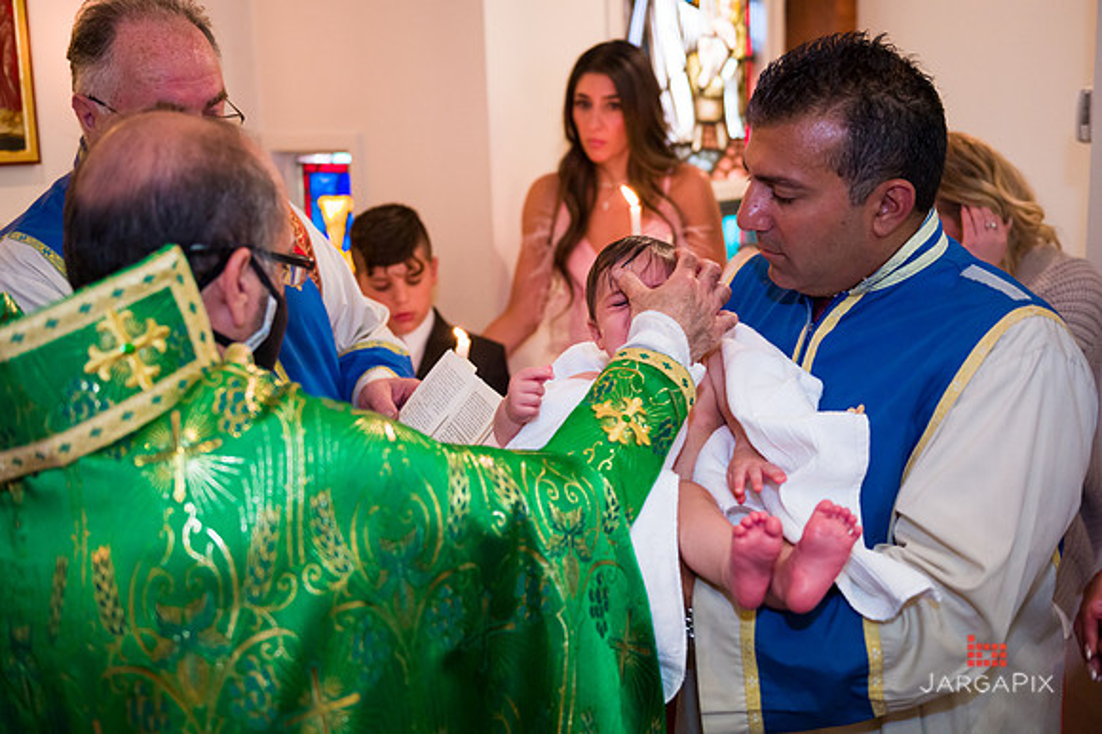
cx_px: 551
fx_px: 1285
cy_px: 367
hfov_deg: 46.4
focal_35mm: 42
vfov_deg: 31.9
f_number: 3.2
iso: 3200
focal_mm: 42
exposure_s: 1/200
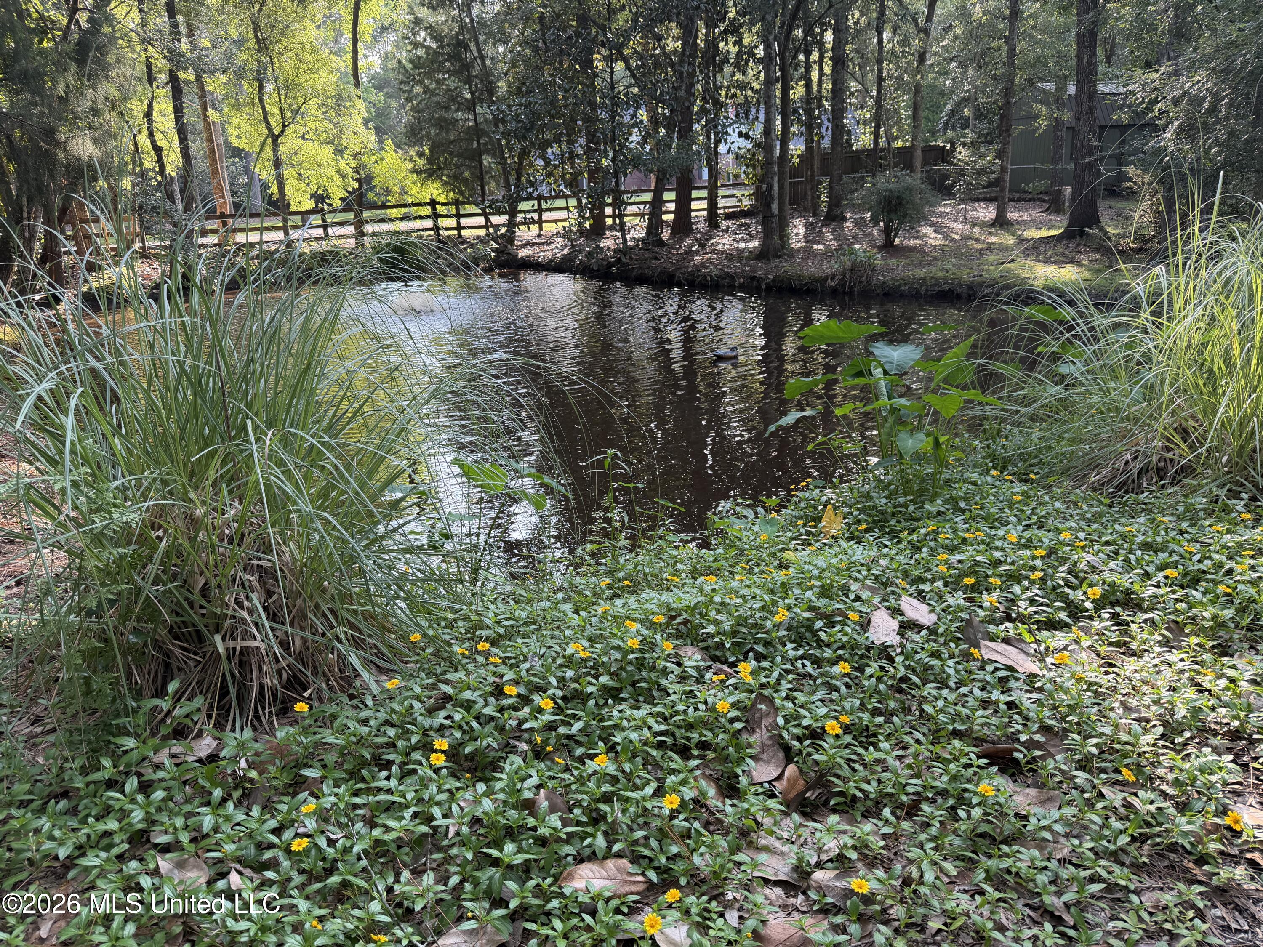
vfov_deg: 56.8
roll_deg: +2.4
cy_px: 474
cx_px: 632
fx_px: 876
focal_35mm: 24
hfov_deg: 71.6
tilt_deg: -19.3
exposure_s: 1/121
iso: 80
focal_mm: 6.76
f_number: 1.78
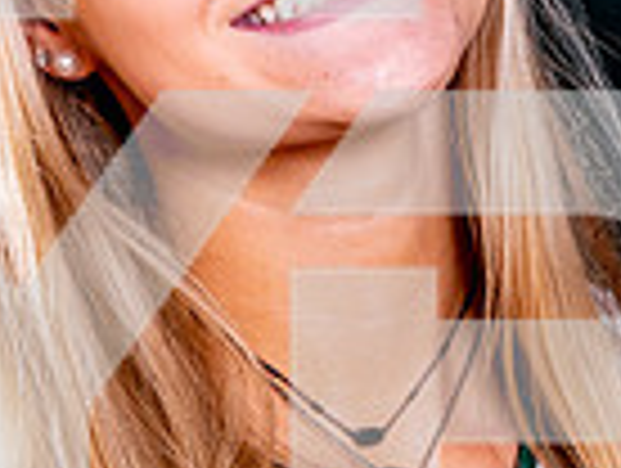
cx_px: 178
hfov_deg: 7.3
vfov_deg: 5.5
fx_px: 4888
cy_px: 351
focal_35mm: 272
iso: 200
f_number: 8
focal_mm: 64
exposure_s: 1/100
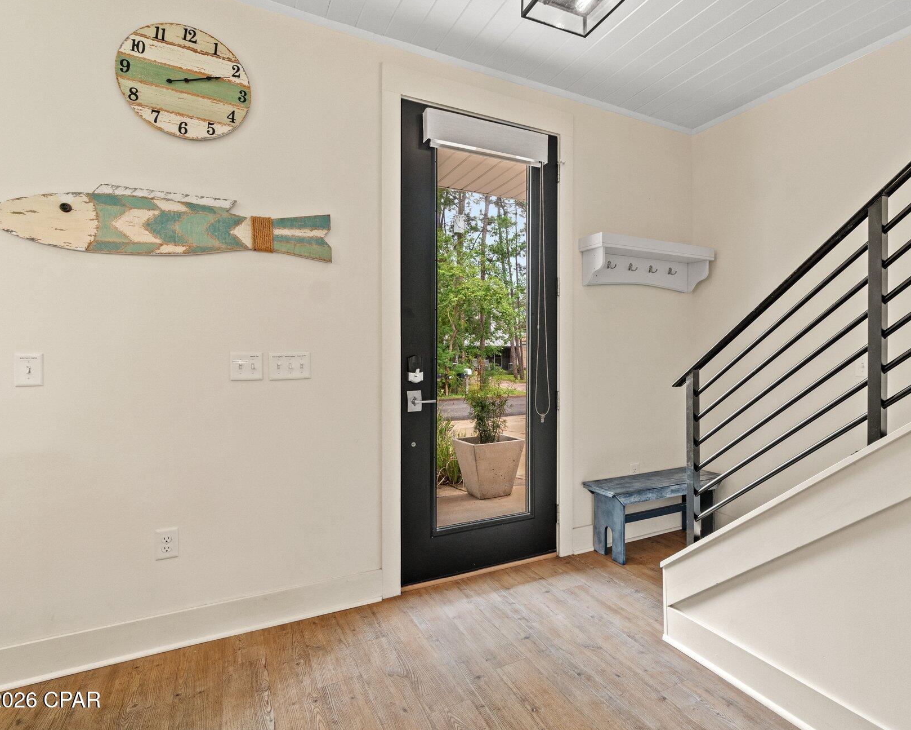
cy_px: 350
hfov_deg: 80.5
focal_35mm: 20
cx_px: 547
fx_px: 528
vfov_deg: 69.2
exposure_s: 1/1.25
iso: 400
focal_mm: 11
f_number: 8
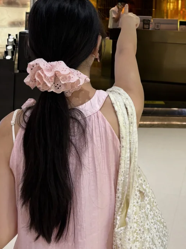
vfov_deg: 31.2
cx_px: 130
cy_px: 10
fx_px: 416
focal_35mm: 58
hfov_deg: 25.0
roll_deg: -2.3
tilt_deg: +0.7
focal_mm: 5.96
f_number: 1.6
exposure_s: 1/100
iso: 100
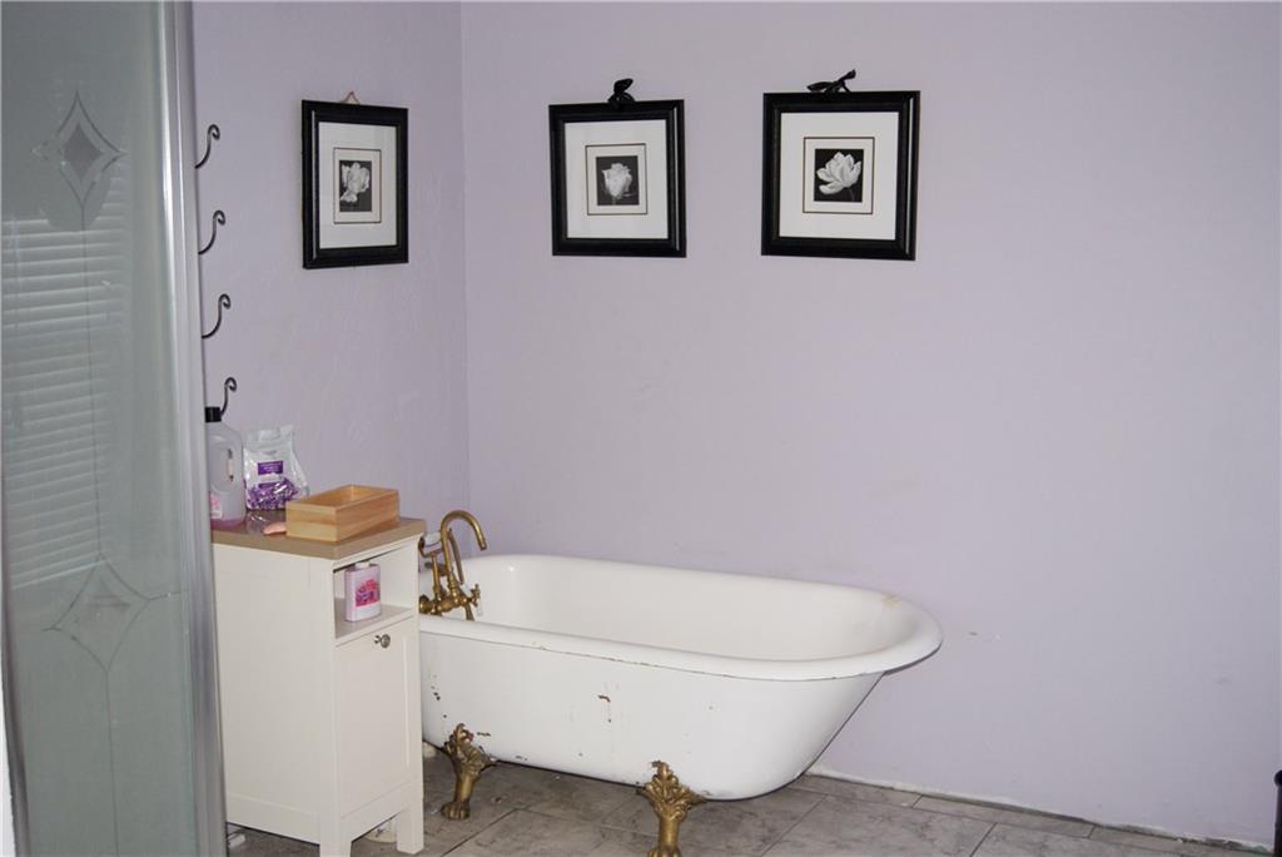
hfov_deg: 46.4
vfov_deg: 31.9
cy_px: 428
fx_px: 1496
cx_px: 641
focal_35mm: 42
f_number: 4.5
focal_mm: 28
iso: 400
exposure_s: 1/60
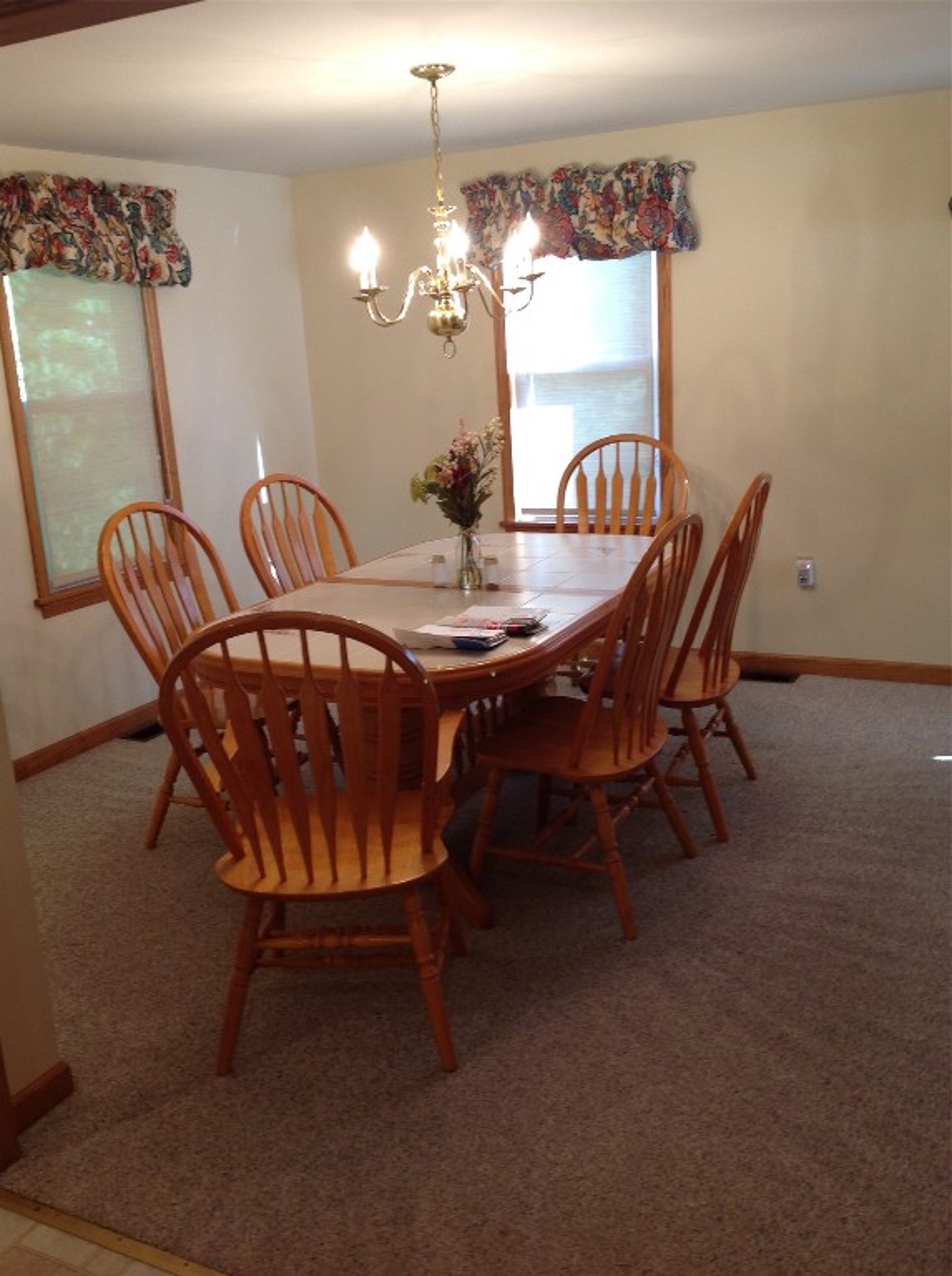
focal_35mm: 35
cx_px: 476
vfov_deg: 52.7
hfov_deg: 40.6
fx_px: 1288
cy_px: 638
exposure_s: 1/20
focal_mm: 4.28
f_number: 2.4
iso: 64
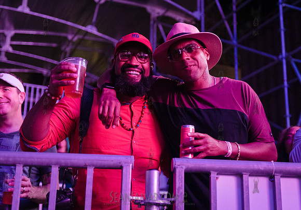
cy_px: 109
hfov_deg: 35.1
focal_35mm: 56
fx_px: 475
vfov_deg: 25.0
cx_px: 164
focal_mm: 52
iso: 5000
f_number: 3.2
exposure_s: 1/125
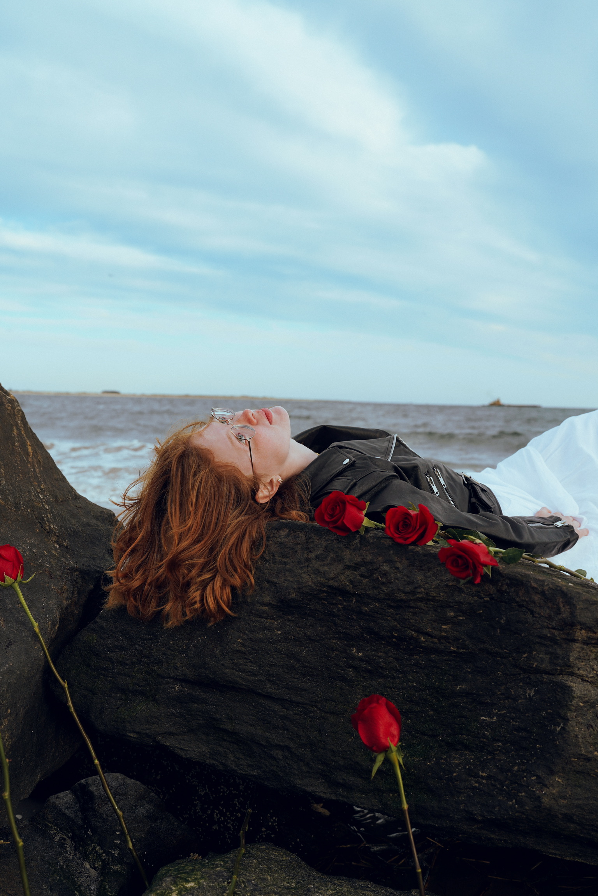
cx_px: 299
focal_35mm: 35
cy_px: 448
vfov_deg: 54.4
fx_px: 872
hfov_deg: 37.9
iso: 125
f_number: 4.5
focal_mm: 35
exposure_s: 1/400
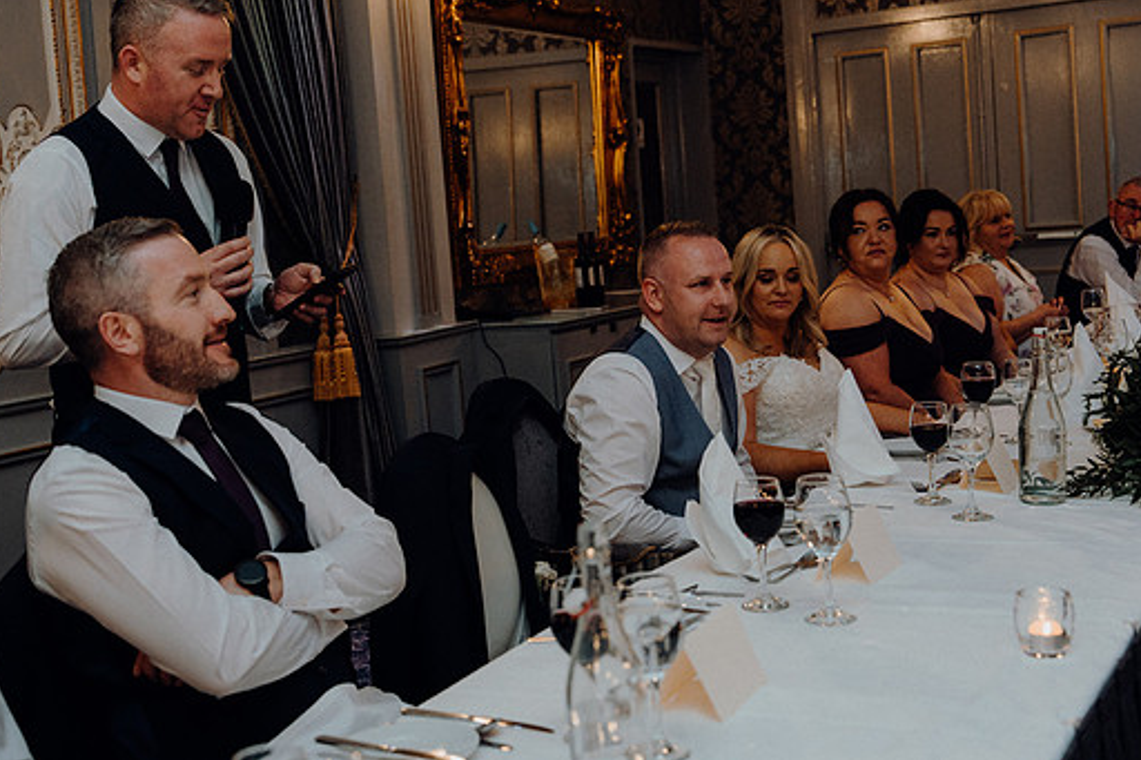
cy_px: 333
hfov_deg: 38.8
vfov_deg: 26.4
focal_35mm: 51
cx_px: 508
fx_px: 1616
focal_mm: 45
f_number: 3.5
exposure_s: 1/160
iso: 2500
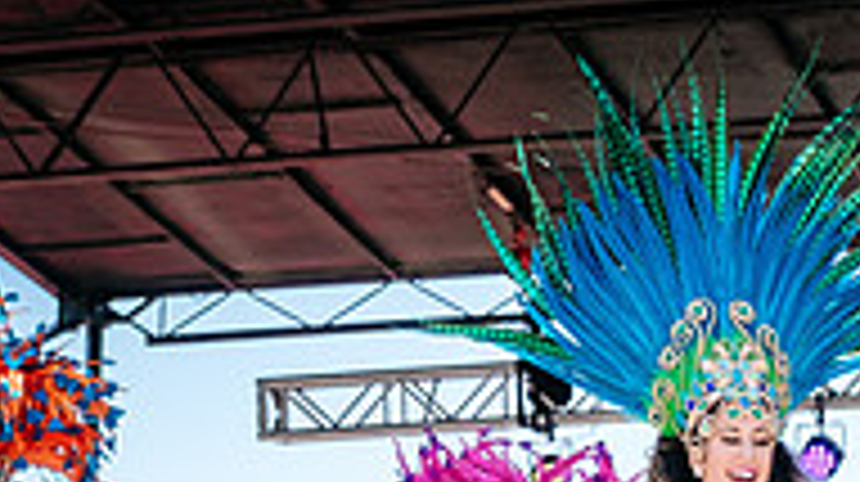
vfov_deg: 7.2
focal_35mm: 166
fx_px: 3782
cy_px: 644
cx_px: 752
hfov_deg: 12.9
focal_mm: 31.1
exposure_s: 1/2000
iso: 200
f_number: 2.8
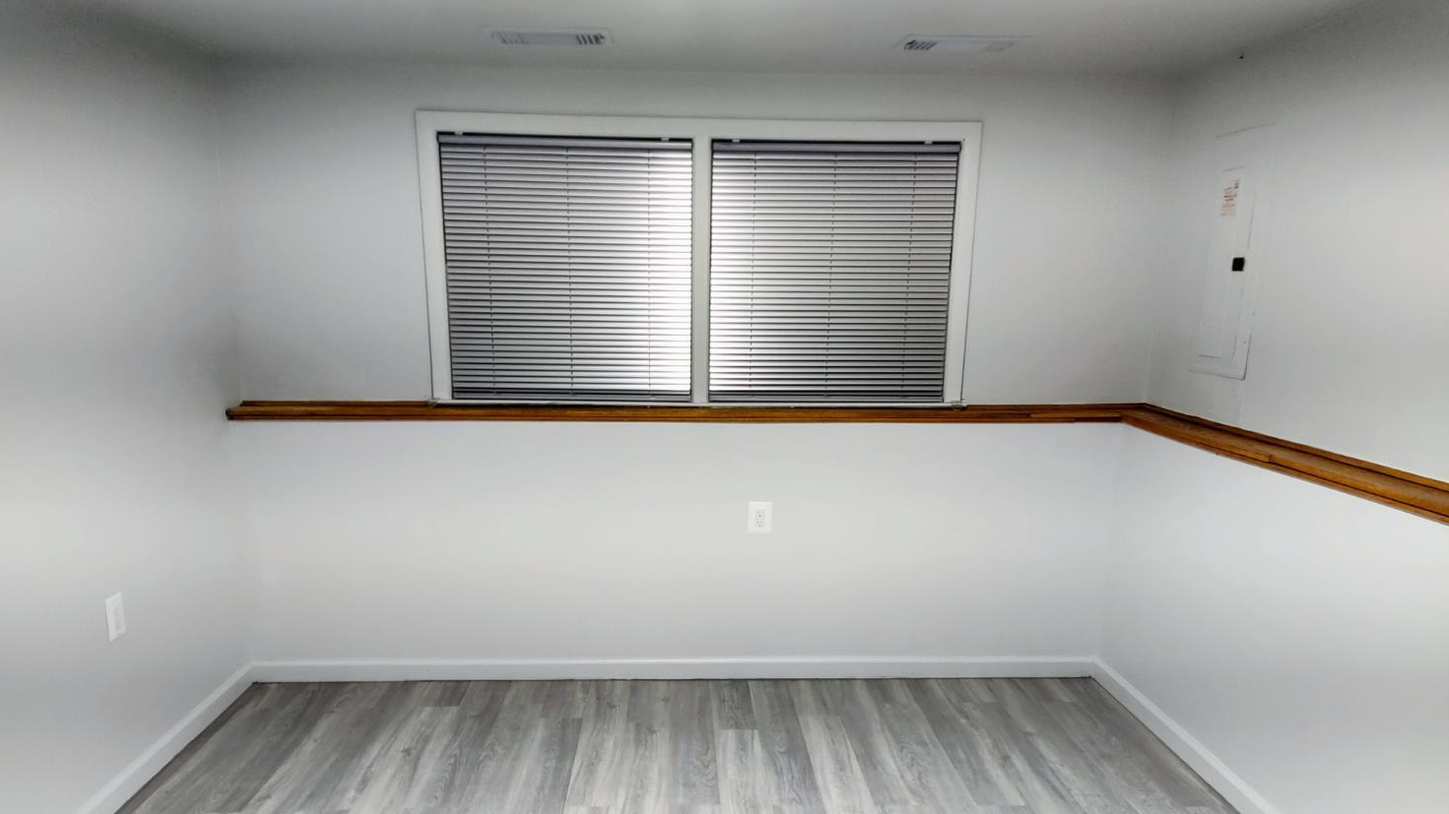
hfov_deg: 64.3
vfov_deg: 38.4
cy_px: 549
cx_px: 716
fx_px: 1153
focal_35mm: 30
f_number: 1.79
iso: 687
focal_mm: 4.71
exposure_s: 1/50
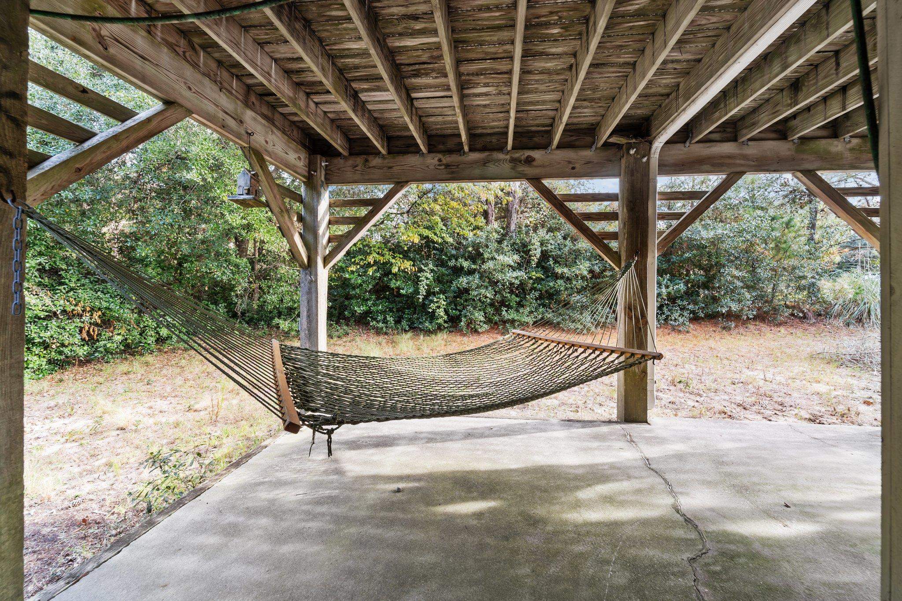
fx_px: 351
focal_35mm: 14
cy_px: 300
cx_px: 451
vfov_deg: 81.2
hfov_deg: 104.3
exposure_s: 1/13
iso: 100
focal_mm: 14
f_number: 8
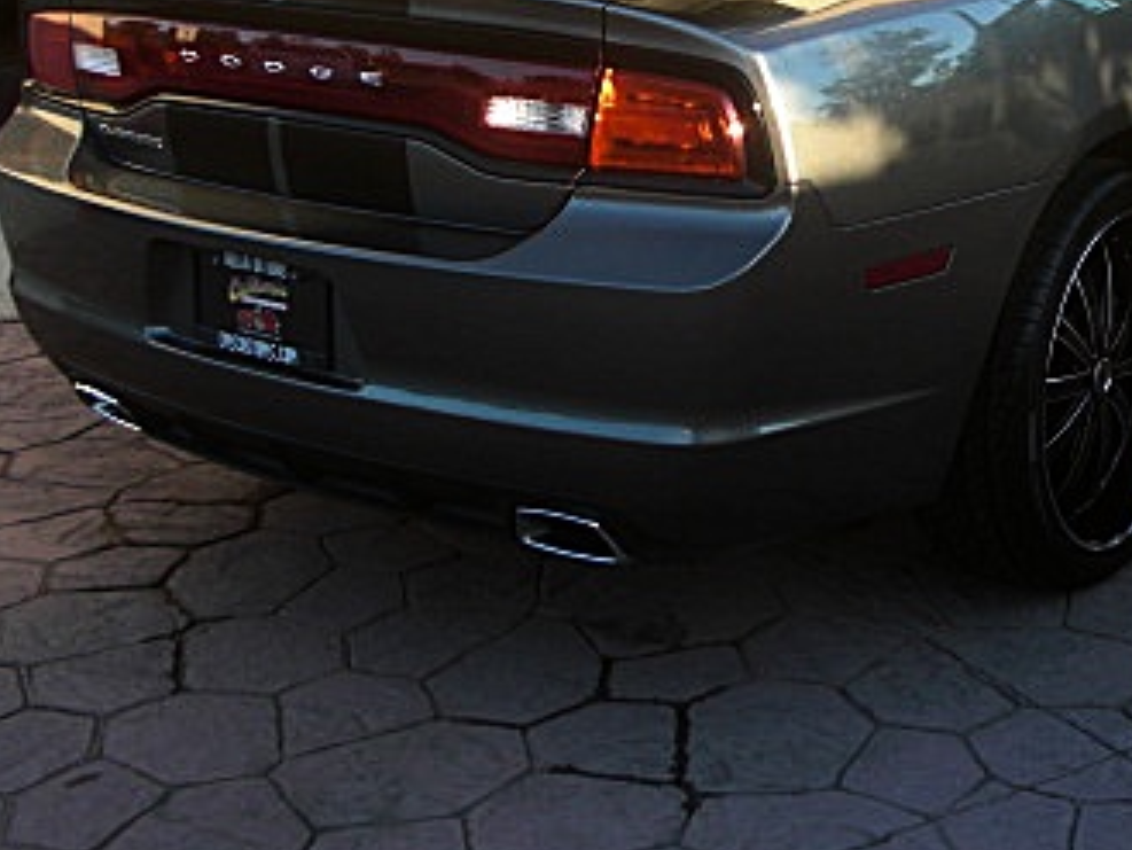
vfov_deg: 20.9
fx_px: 2290
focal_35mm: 70
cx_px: 957
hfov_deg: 27.1
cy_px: 213
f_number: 2.8
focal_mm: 6.3
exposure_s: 1/125
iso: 50
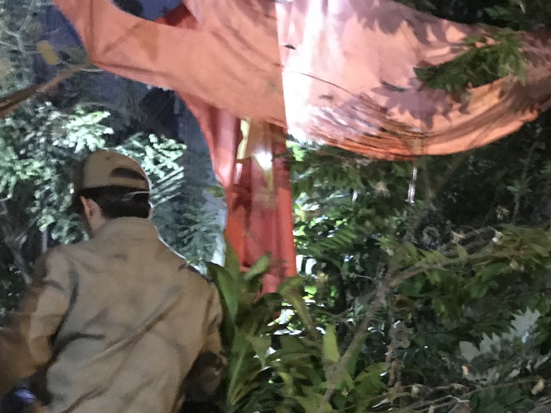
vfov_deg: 26.1
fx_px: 860
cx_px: 419
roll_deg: +0.7
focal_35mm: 54
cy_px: 376
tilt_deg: -2.9
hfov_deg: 34.7
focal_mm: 3.99
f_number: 1.8
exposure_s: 1/4
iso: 200
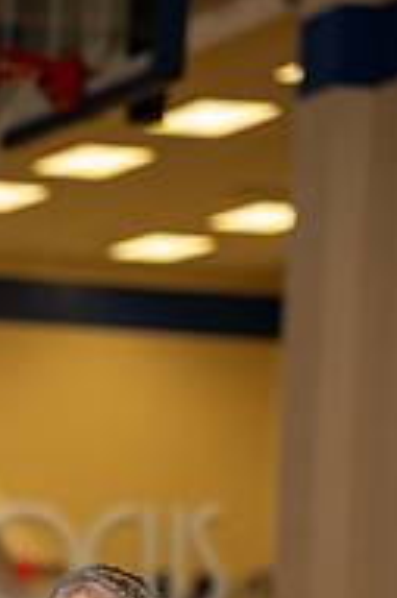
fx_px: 4109
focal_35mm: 248
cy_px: 617
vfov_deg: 8.3
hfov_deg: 5.5
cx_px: -63
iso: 500
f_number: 2.8
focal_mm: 105
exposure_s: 1/160
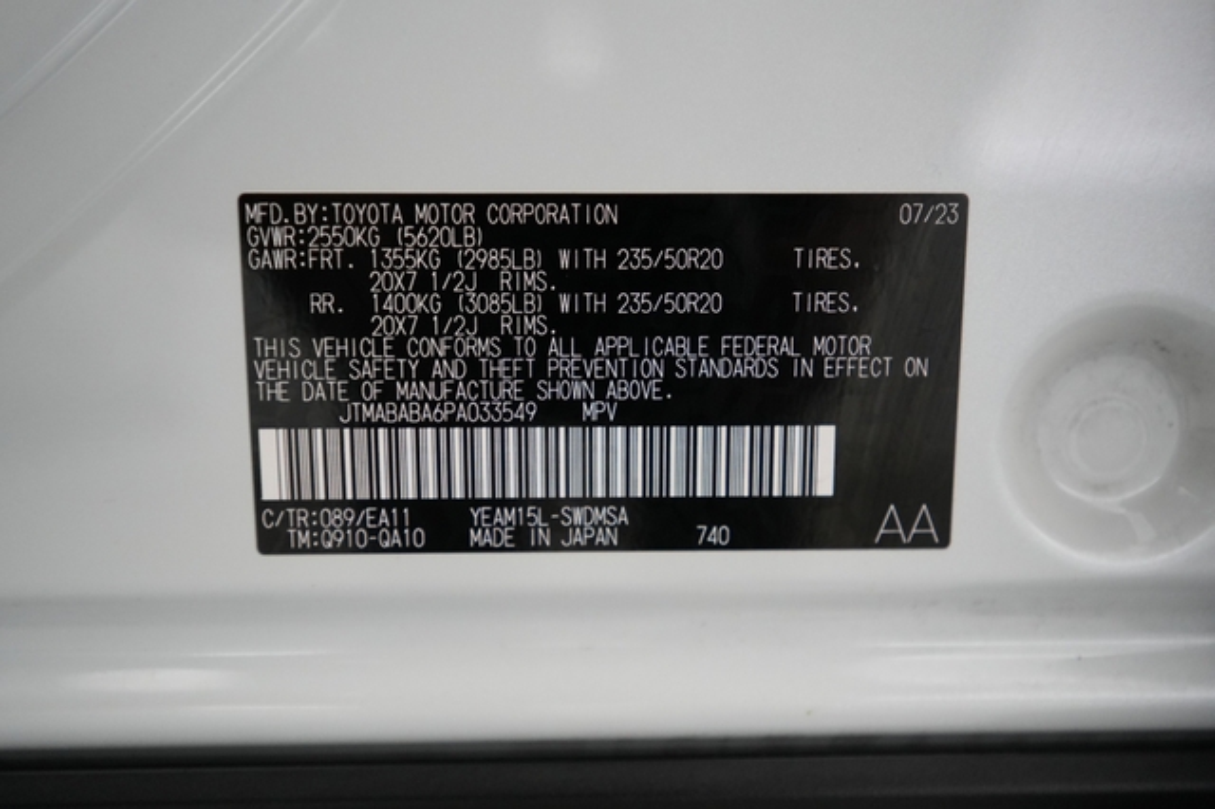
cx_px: 608
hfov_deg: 65.5
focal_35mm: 28
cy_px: 404
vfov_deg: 46.4
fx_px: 944
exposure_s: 1/160
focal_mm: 28
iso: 4000
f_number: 2.8
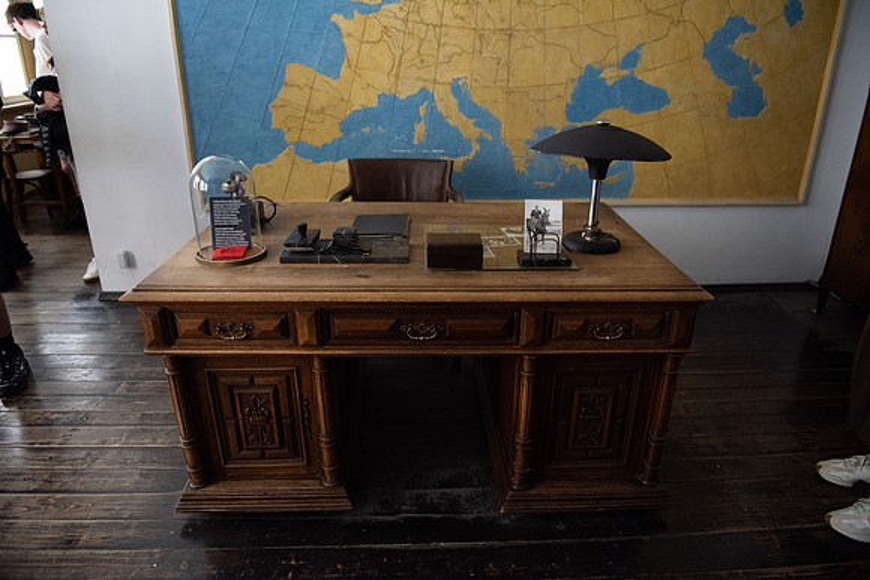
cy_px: 290
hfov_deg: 73.7
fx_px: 580
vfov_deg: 53.2
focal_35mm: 24
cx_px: 435
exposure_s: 1/250
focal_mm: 24
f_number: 2.8
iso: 3200
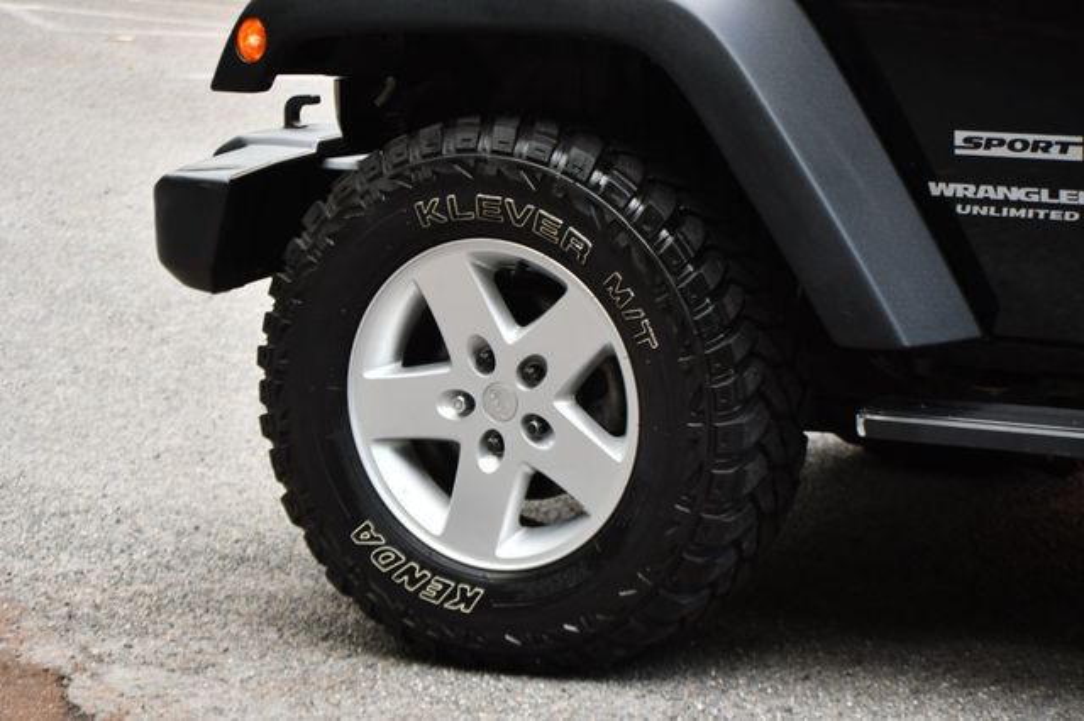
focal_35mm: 123
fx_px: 3702
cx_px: 542
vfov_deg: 11.1
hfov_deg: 16.7
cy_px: 360
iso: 500
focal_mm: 82
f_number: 4.8
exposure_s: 1/250
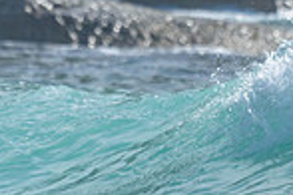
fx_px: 34539
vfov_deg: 0.3
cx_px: 301
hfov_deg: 0.5
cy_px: -212
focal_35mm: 4244
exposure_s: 1/2000
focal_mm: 800
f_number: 6.3
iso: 320
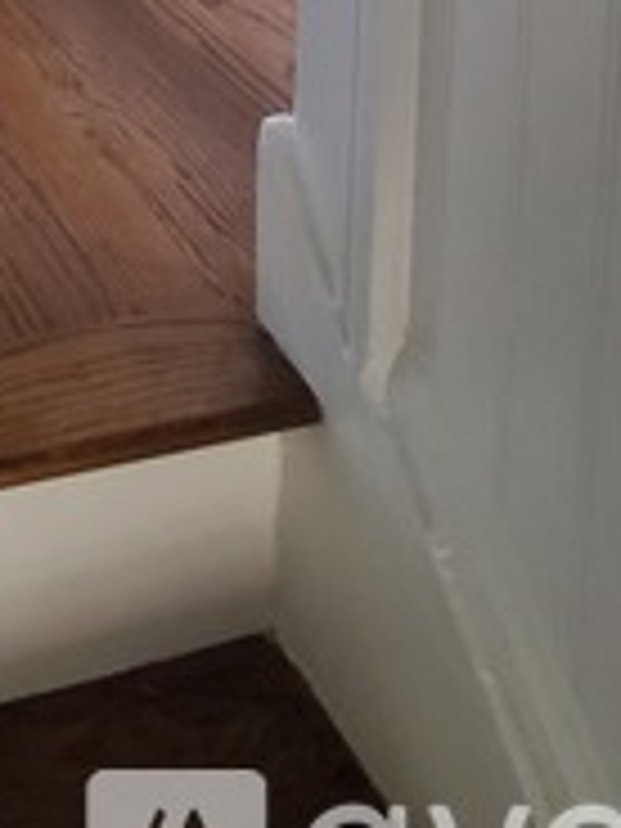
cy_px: -551
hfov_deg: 24.2
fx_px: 1124
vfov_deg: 24.7
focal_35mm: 47
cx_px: -310
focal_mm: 1.8
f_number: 2.2
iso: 400
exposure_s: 1/29
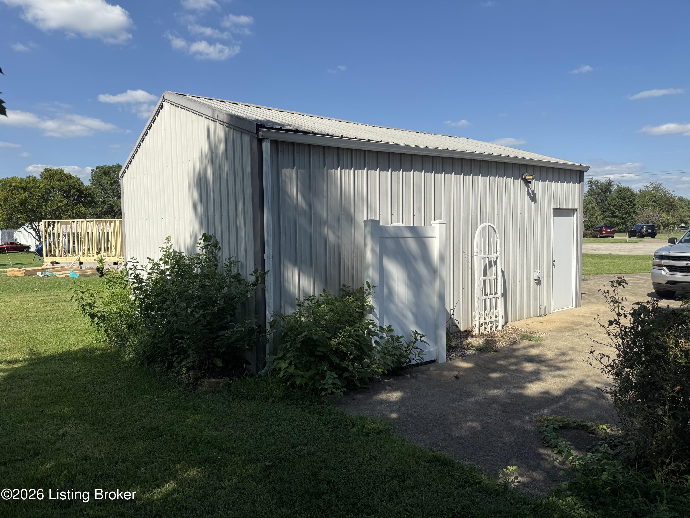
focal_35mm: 24
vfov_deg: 56.8
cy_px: 259
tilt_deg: -4.4
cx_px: 345
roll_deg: +0.2
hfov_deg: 71.6
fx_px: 478
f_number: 1.78
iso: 80
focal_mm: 6.76
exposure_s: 1/4673
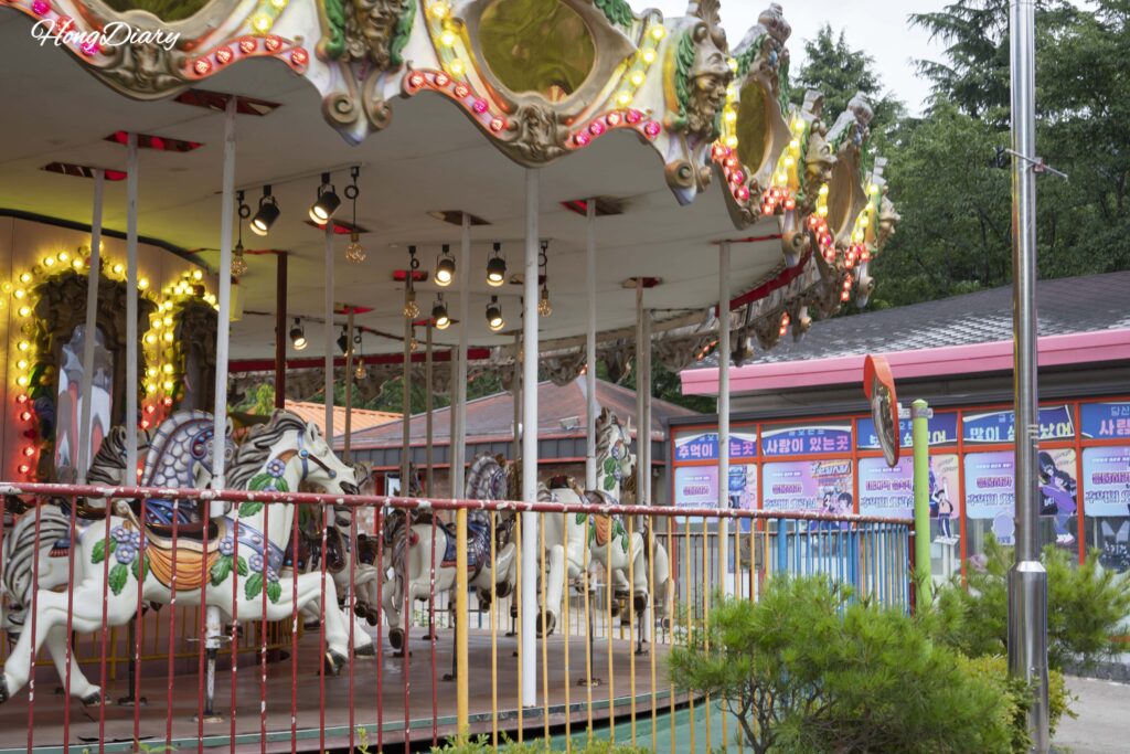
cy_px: 377
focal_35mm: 50
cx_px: 565
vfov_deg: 27.0
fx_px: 1570
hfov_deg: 39.6
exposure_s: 1/80
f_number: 6.3
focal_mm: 50
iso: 100
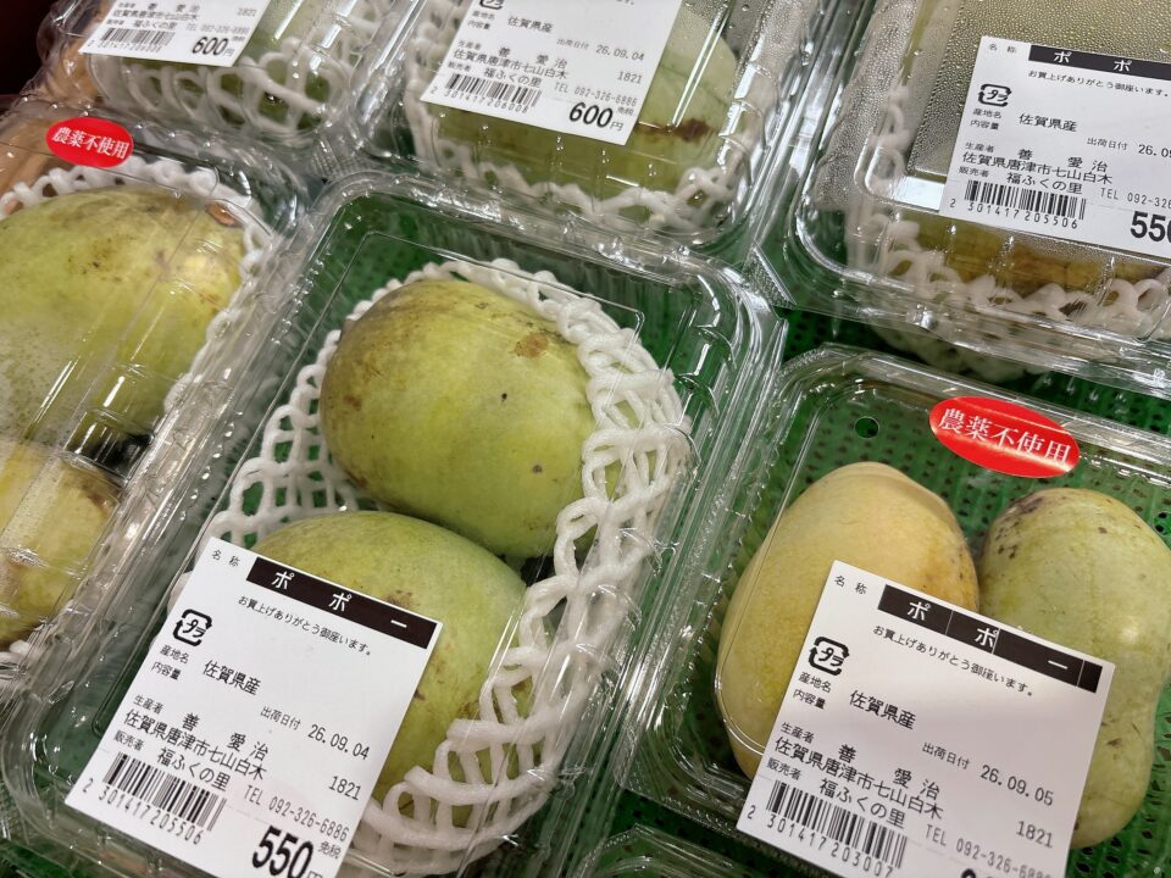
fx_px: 880
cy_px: 439
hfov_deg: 67.3
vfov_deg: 53.1
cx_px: 586
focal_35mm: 26
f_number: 1.6
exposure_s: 1/120
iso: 125
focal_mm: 5.96
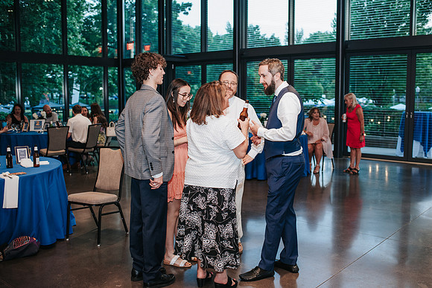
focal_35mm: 37
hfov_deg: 51.6
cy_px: 138
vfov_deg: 35.7
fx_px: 447
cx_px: 225
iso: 1000
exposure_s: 1/160
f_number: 2.8
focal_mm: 35
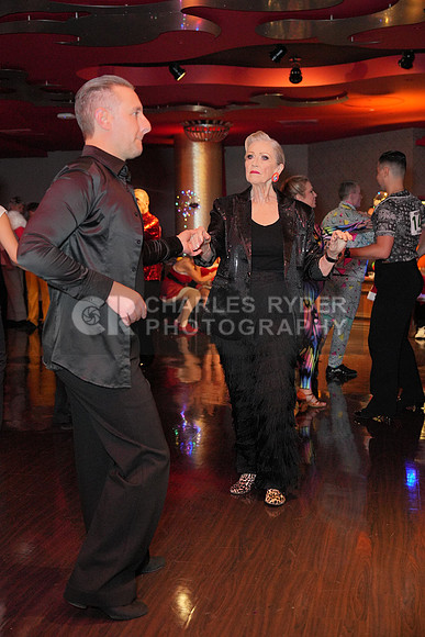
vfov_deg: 41.9
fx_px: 832
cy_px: 318
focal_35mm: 47
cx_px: 212
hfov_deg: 28.7
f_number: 4
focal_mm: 47
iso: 4000
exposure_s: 1/200
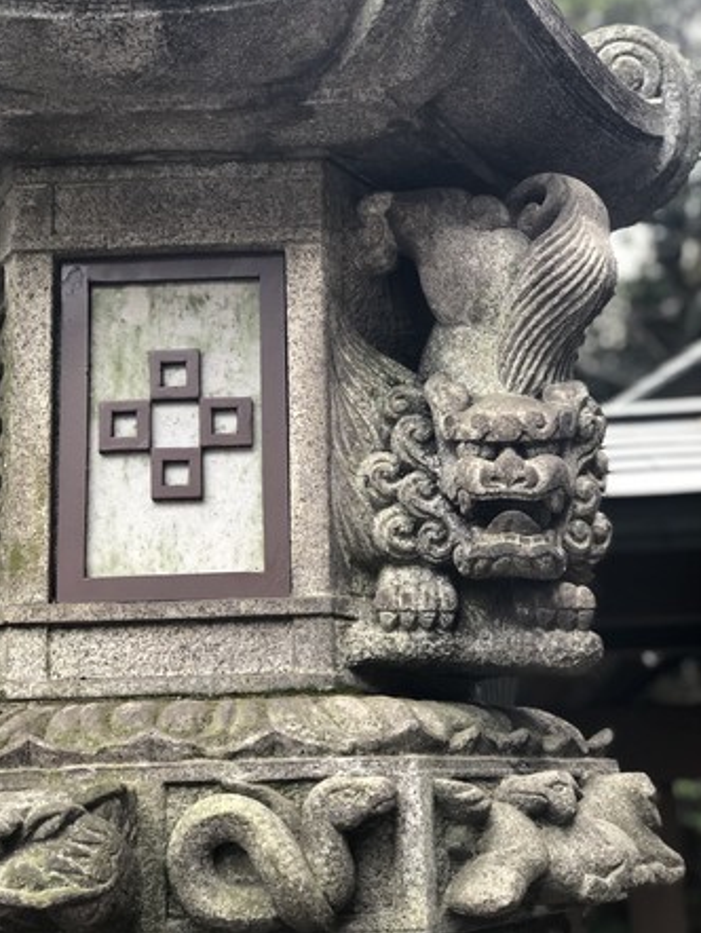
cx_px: 348
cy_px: 466
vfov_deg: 33.2
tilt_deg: +11.3
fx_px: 1565
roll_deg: +1.4
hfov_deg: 25.3
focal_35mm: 58
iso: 32
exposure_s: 1/30
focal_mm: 6.6
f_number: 2.8
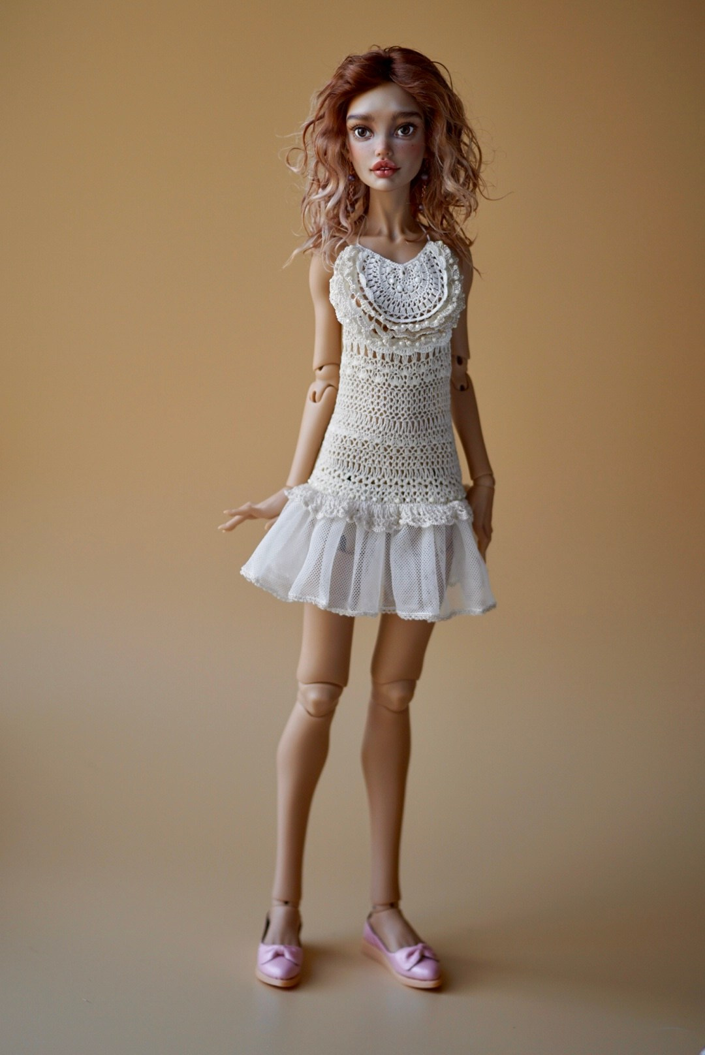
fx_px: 2199
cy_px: 528
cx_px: 352
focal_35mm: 75
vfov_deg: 27.0
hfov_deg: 18.2
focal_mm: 50
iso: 100
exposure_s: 1/80
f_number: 2.8
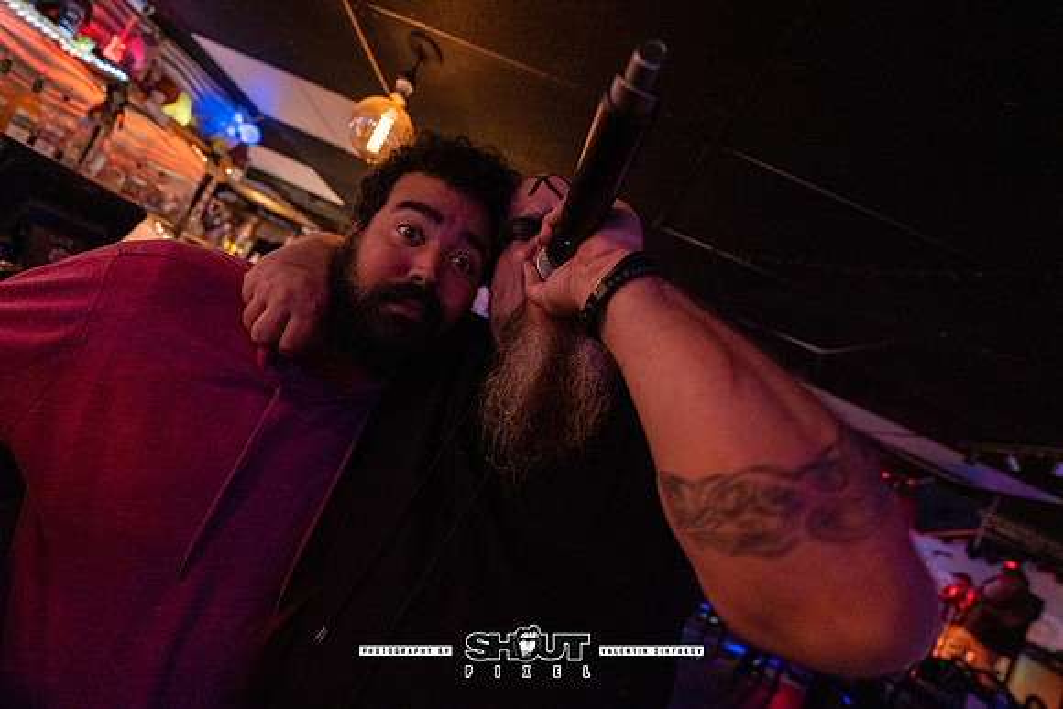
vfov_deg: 81.2
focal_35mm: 14
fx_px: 413
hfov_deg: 104.2
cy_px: 354
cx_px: 532
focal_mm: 14
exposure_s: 1/250
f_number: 2.8
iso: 3200
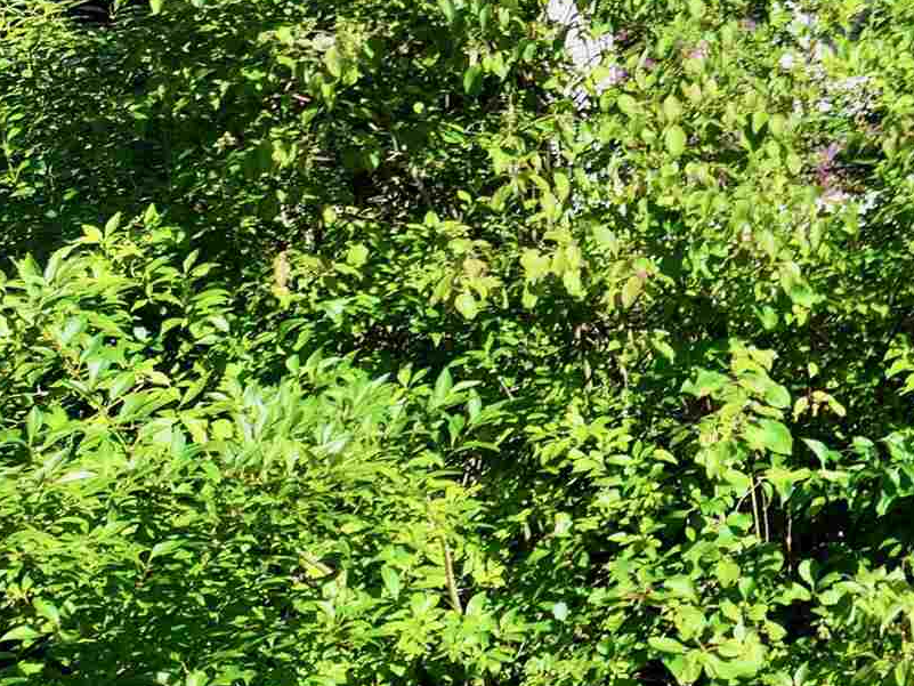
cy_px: -290
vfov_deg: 15.1
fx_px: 2430
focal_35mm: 92
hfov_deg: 17.0
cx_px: 1705
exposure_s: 1/1000
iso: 100
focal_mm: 12.29
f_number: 2.8
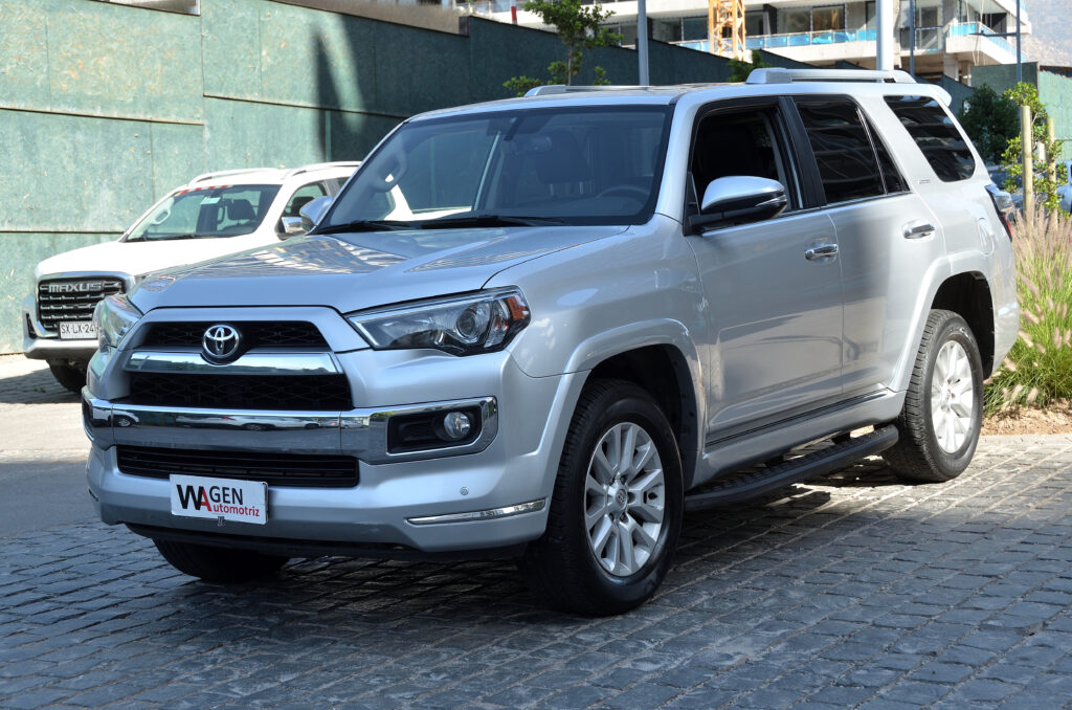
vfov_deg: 22.5
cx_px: 536
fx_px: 1783
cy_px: 355
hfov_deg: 33.5
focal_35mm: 60
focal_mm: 40
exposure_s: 1/250
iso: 200
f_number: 8
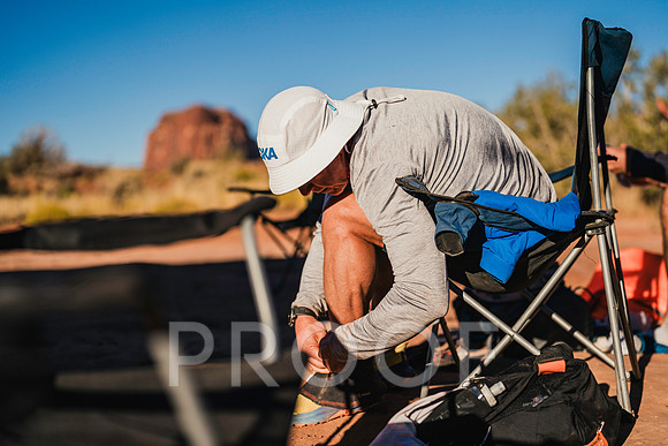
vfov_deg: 24.6
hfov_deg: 36.2
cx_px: 353
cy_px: 222
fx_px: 1022
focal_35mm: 55
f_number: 1.8
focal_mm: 50
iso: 100
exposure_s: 1/8000
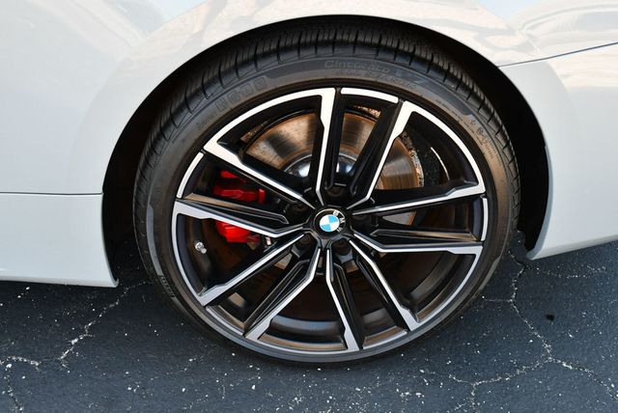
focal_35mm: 36
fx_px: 619
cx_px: 309
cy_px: 206
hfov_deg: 53.1
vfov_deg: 36.9
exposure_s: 1/250
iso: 400
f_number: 4
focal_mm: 18
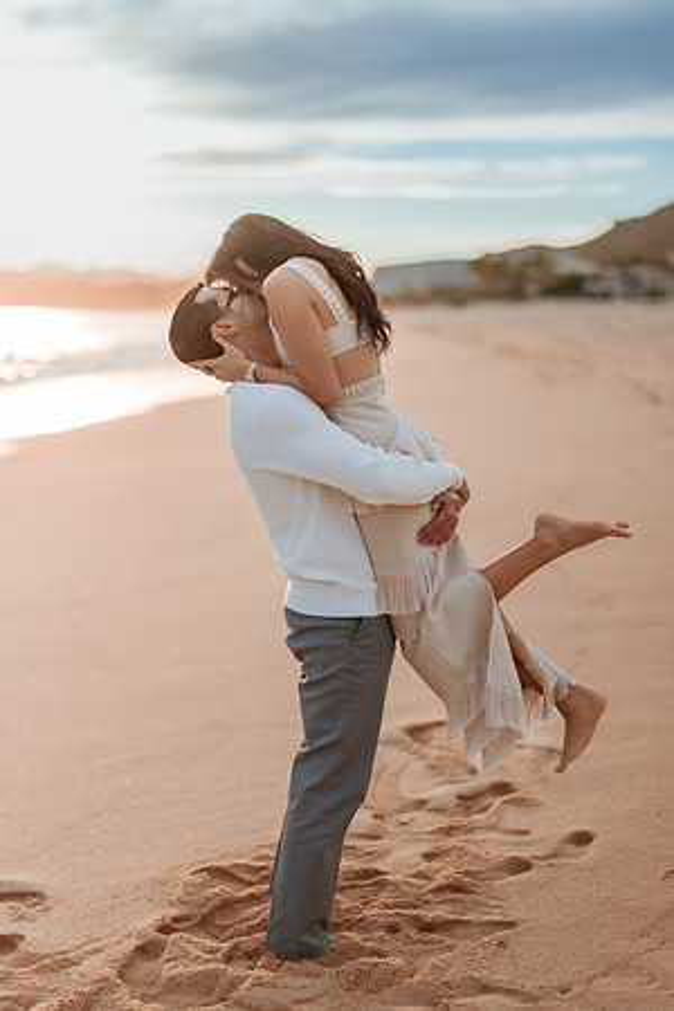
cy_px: 506
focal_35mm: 58
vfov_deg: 34.5
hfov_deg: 23.4
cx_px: 337
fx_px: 1629
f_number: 1.4
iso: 250
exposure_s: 1/8000
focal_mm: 58
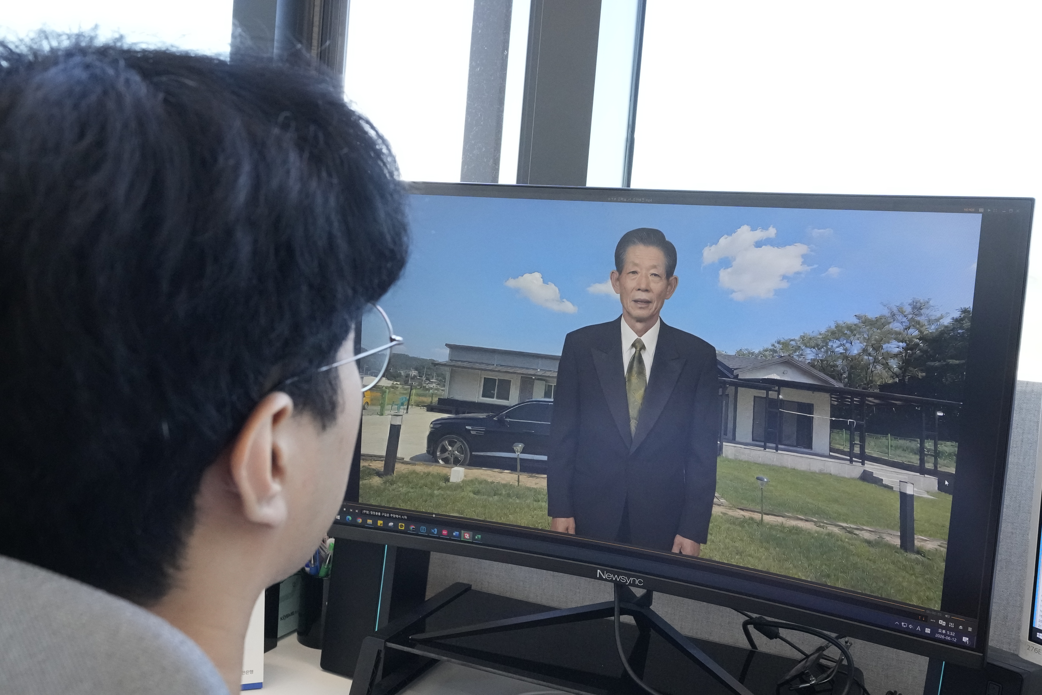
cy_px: 348
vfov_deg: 40.0
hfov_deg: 57.2
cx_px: 521
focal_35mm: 33
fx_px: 955
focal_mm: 22
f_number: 6.3
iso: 4000
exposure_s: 1/250
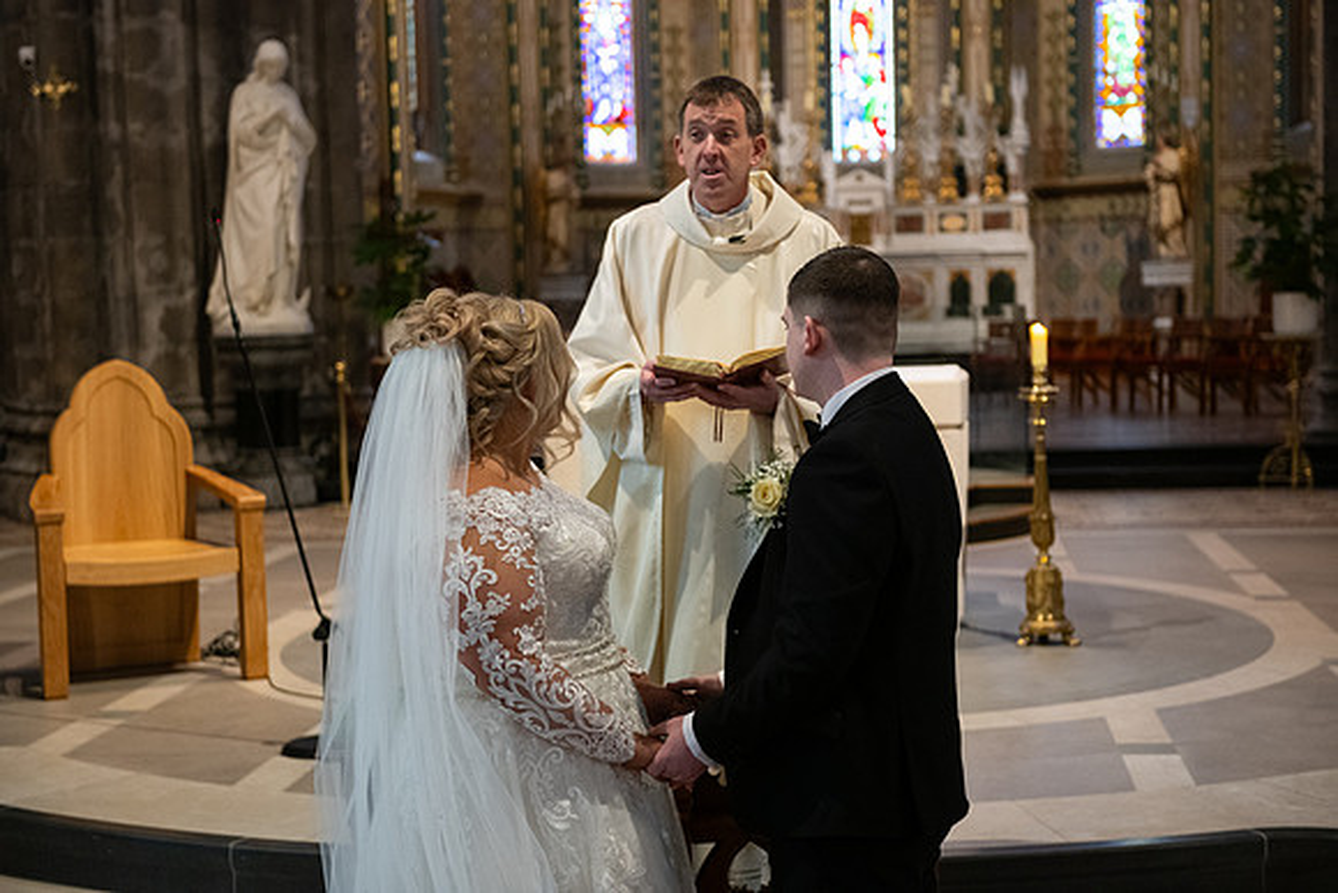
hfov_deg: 33.4
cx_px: 669
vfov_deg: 22.6
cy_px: 446
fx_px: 2230
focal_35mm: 60
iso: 1250
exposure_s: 1/160
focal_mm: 60
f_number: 3.5
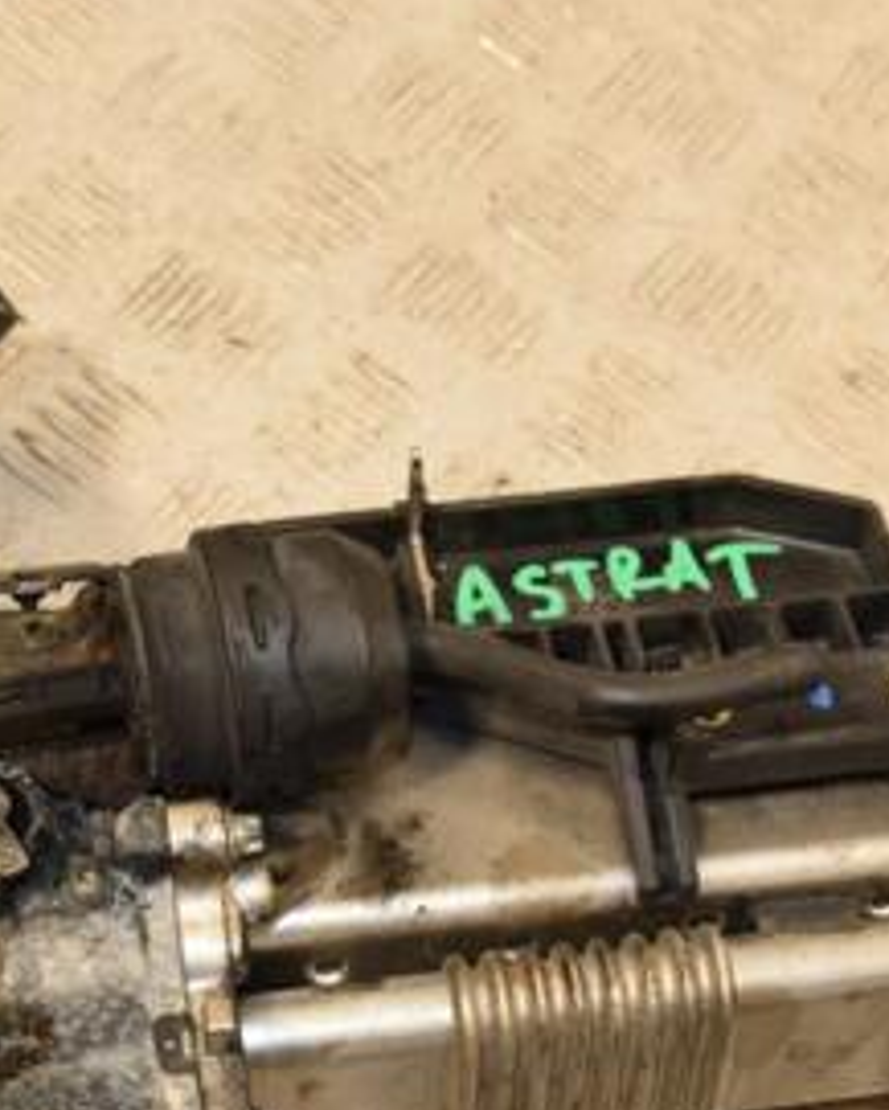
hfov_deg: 18.9
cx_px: 496
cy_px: 774
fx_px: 2662
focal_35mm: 81
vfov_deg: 23.4
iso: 800
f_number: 6.3
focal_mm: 26
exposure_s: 1/200
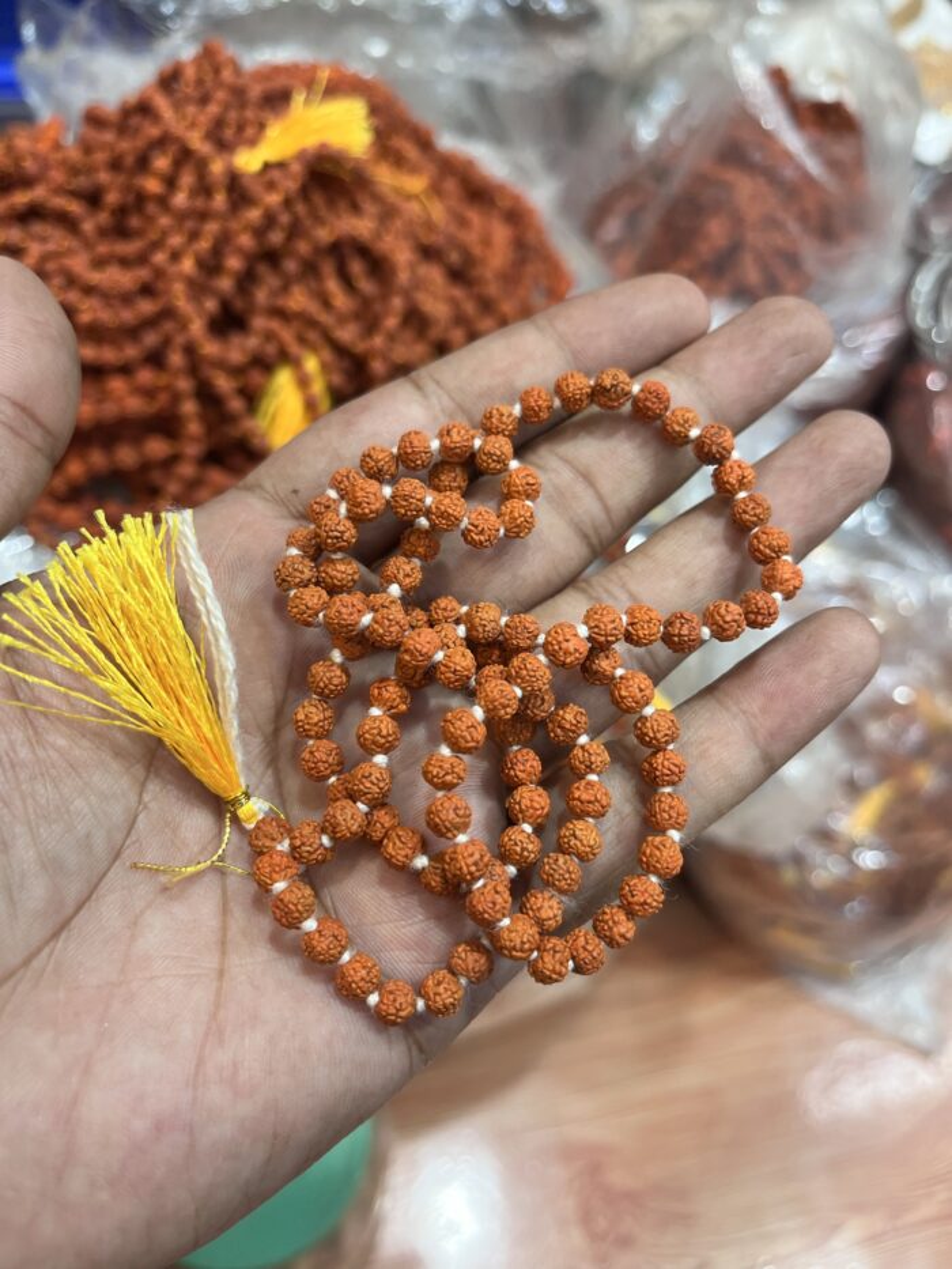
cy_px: 634
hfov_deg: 53.1
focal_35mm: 26
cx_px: 476
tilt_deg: -52.6
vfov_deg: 67.3
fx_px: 953
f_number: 1.6
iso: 125
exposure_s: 1/100
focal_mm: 5.1
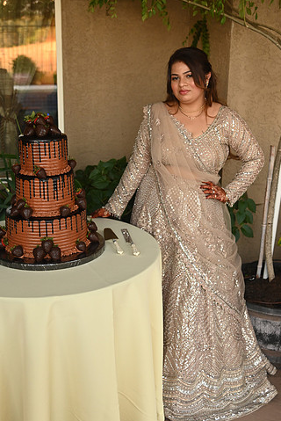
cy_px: 225
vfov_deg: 42.7
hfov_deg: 29.3
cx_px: 149
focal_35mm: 46
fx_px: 538
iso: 1250
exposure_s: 1/160
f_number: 4
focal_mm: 38
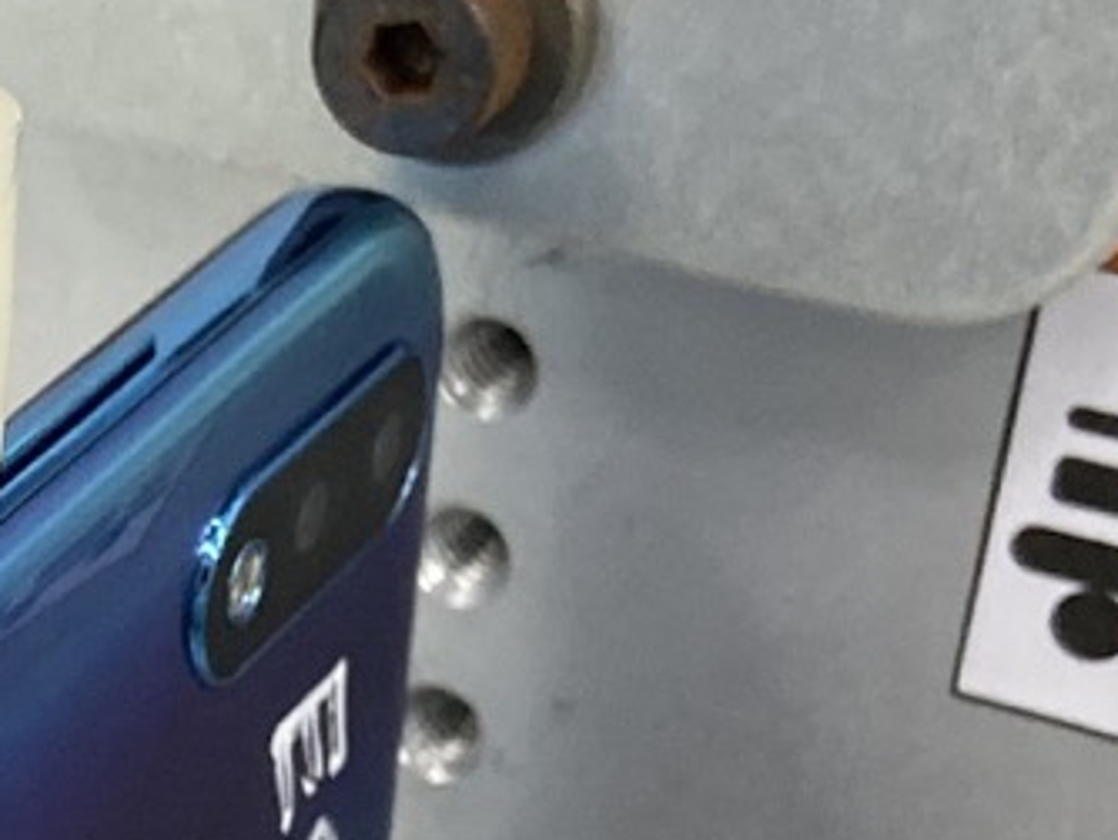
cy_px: 1138
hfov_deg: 13.3
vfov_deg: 10.4
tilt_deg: -34.7
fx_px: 4525
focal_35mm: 140
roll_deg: +1.0
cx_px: -586
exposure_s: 1/50
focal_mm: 4.25
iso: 250
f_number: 1.8
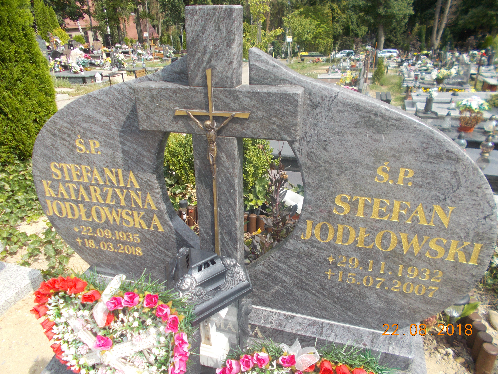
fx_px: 374
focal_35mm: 26
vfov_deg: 53.1
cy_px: 187
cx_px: 249
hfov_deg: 67.3
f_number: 8
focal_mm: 4.6
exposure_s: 1/100
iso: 80
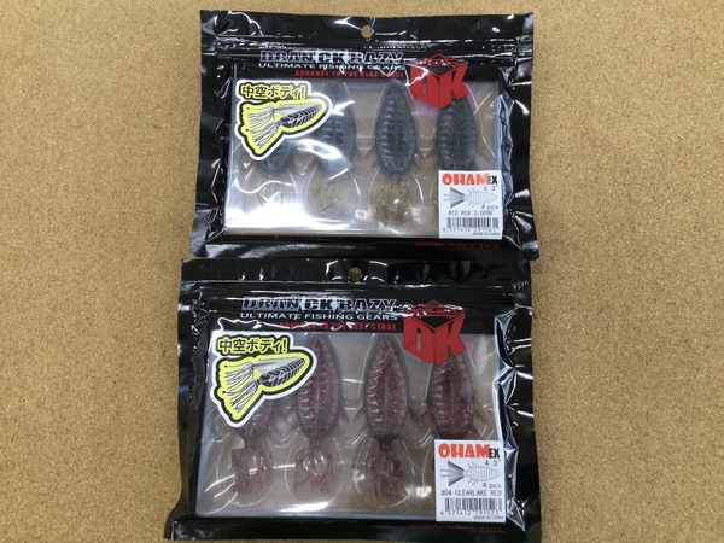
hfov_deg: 58.4
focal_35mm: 31
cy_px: 272
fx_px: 648
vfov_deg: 45.4
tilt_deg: -77.4
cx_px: 362
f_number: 2.4
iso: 32
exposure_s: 1/30
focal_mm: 3.3
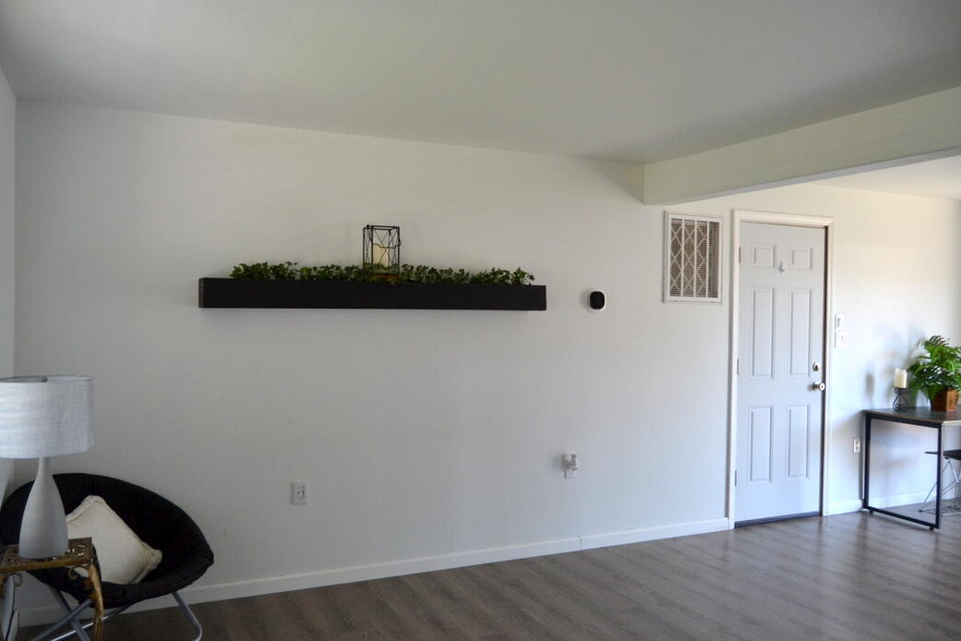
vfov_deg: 46.4
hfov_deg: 65.5
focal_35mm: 28
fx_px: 747
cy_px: 326
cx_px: 468
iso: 450
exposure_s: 1/60
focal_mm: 18
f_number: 3.5
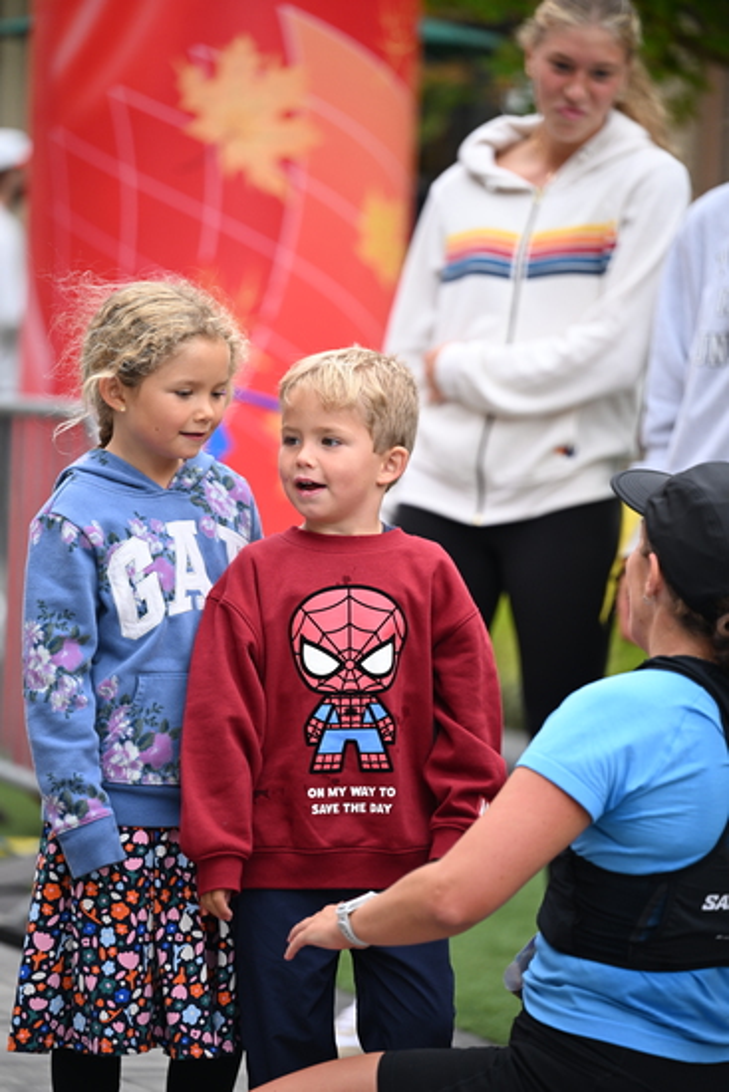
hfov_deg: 8.6
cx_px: 364
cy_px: 546
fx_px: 4857
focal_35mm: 160
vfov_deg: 12.8
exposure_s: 1/1600
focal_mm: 160
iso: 640
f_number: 2.8
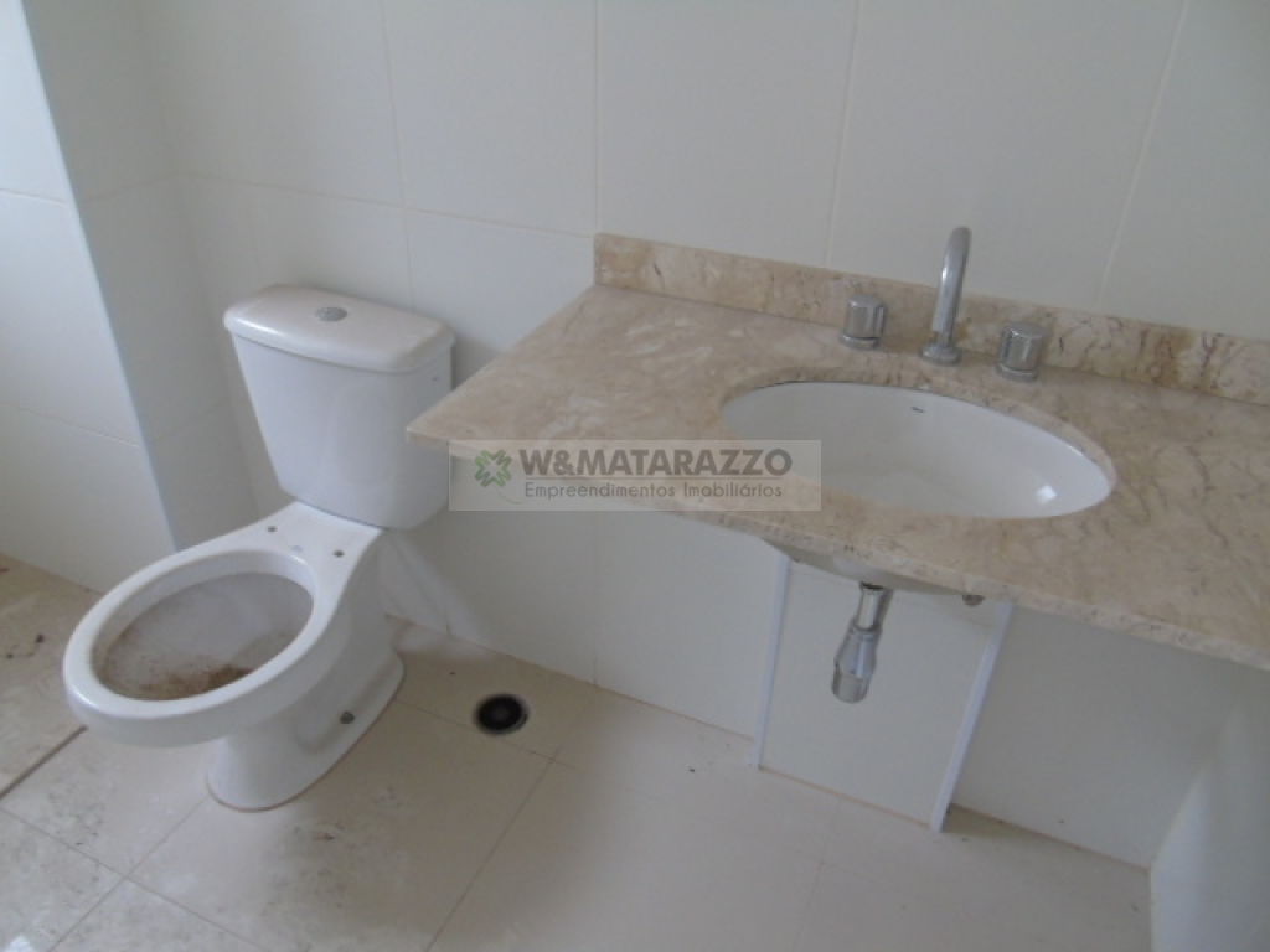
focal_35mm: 25
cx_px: 635
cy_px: 476
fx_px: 917
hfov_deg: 69.4
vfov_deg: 54.9
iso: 250
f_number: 3.4
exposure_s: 1/30
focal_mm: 4.4
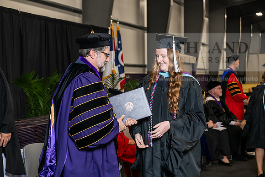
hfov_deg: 32.4
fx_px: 456
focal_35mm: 62
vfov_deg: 21.9
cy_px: 88
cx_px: 132
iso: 2000
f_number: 5
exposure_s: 1/200
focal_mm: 62
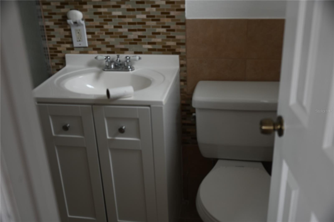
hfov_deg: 48.5
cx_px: 167
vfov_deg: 33.3
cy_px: 111
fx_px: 371
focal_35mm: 40
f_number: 4
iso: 400
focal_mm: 40
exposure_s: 1/40
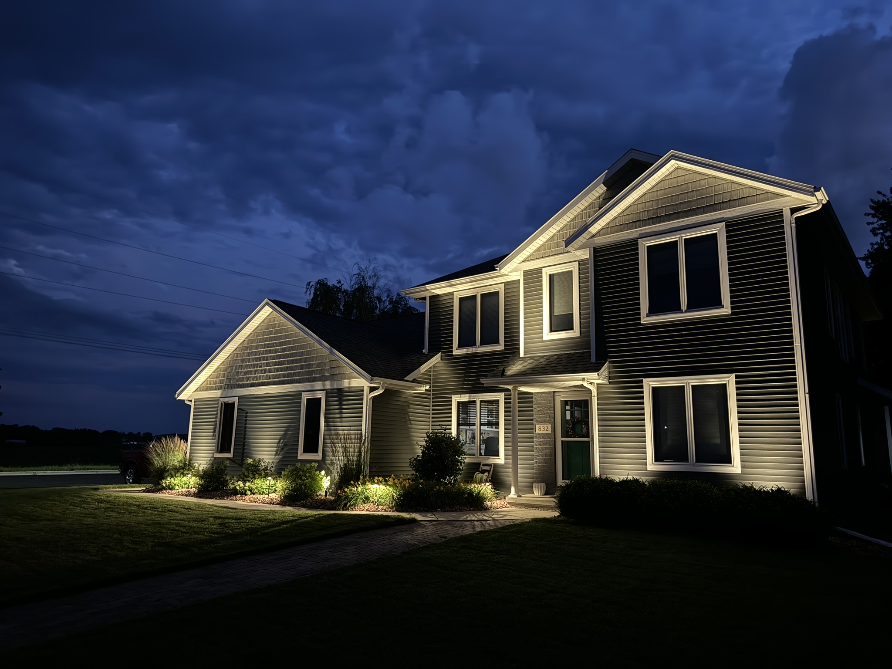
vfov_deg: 56.8
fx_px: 618
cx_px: 446
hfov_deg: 71.6
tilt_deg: +11.3
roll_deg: -1.9
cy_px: 334
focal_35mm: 24
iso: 800
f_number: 1.78
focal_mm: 6.76
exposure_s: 1/9
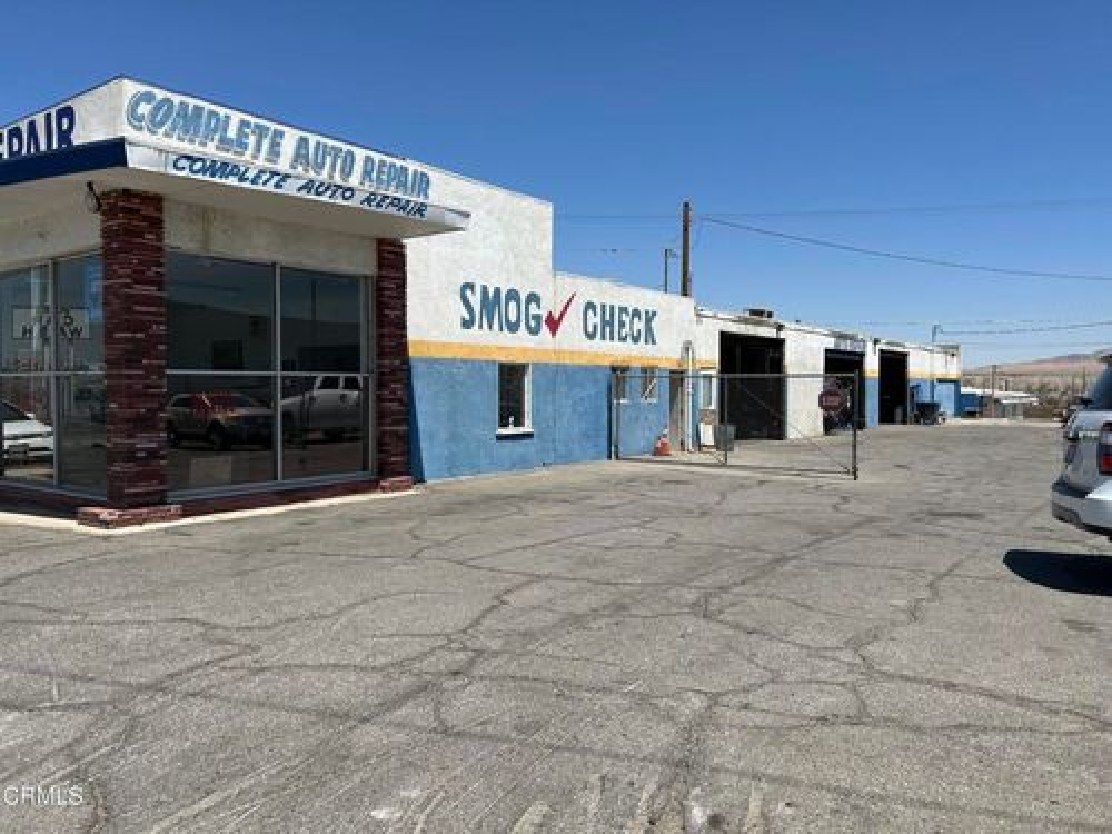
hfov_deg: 67.3
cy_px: 417
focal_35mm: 26
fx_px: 835
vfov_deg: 53.1
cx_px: 556
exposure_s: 1/6579
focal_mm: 5.7
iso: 50
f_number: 1.5
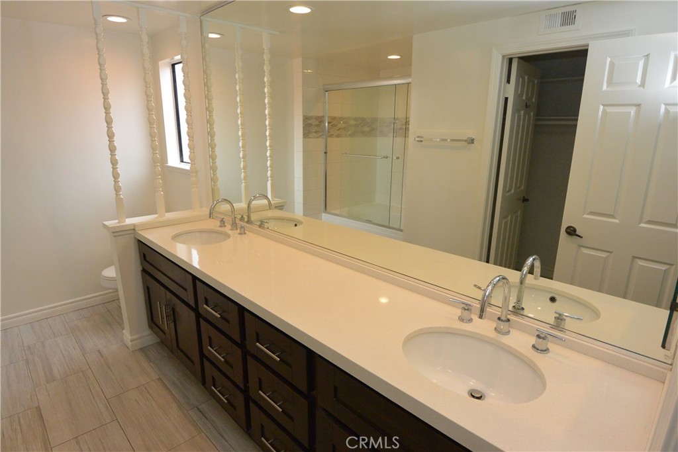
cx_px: 339
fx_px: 358
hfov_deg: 86.9
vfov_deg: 64.6
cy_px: 226
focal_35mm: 19
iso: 360
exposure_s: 1/250
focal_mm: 7.3
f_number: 3.8
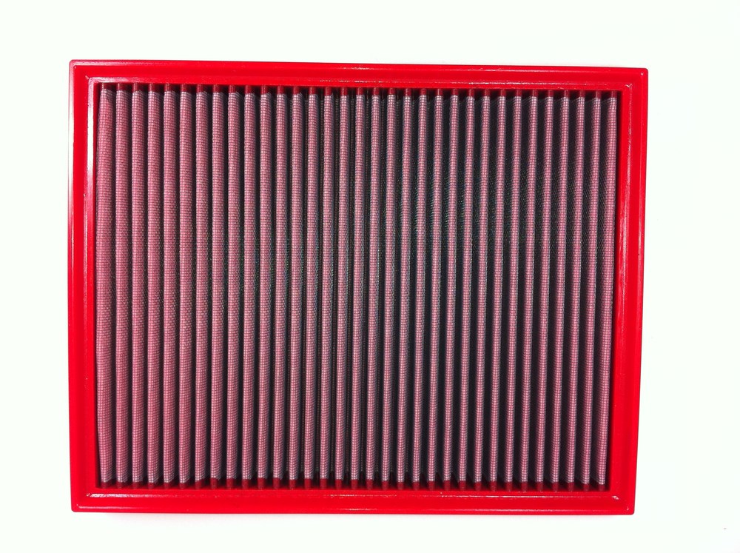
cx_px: 370
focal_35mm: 35
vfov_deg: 40.6
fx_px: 747
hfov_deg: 52.7
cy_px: 276
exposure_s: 1/45
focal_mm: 3.85
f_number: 2.8
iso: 80
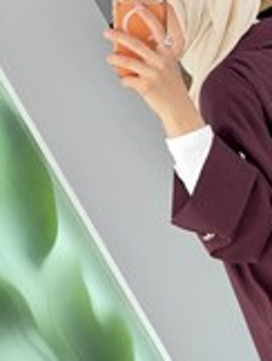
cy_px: 188
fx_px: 1275
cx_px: 341
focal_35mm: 122
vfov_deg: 16.1
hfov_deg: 11.9
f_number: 1.78
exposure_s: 1/225
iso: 50
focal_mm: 6.76
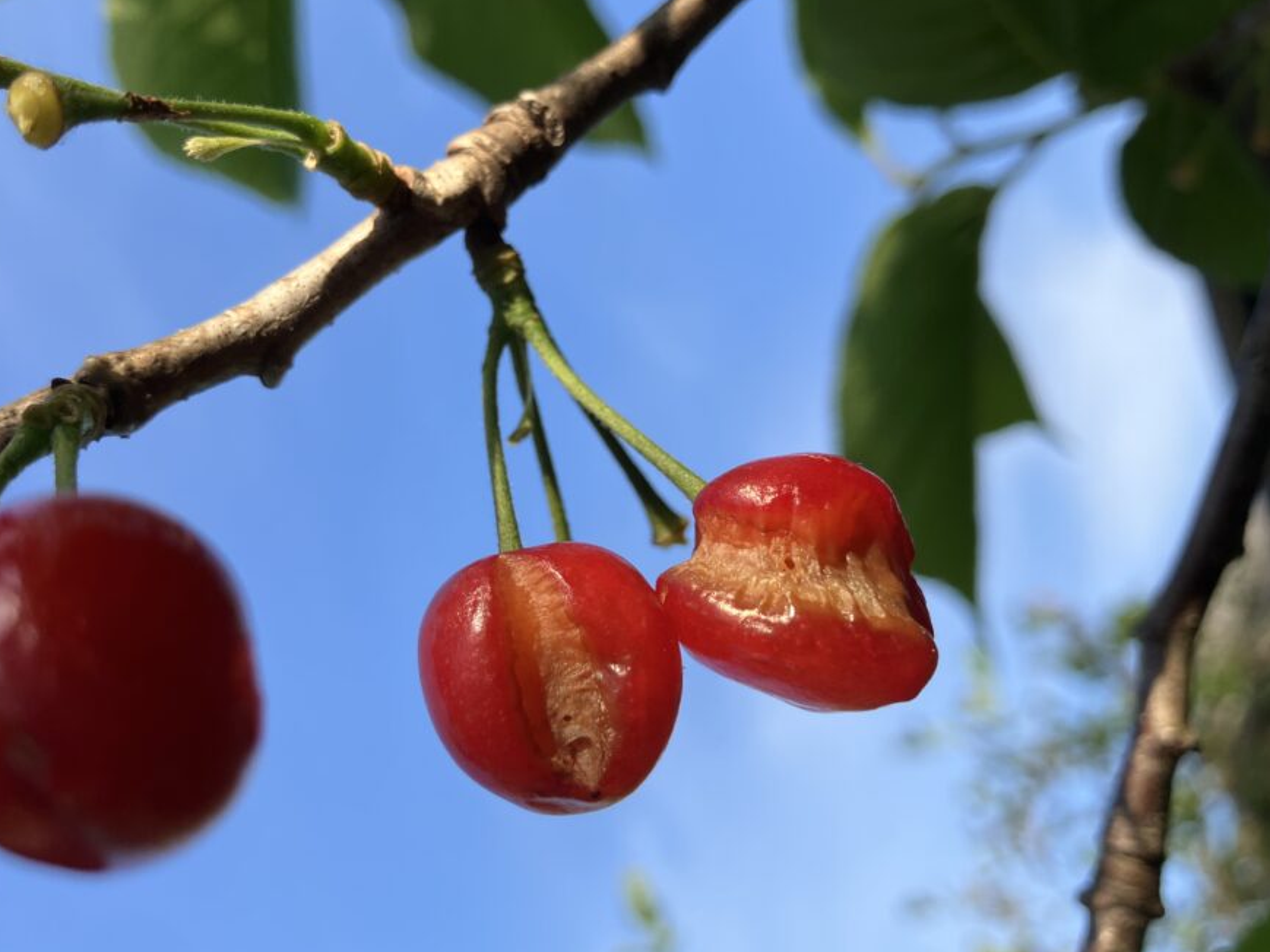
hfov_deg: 55.3
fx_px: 1211
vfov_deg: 42.9
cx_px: 598
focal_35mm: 33
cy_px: 453
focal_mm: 3.99
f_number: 1.8
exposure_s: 1/1021
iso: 32
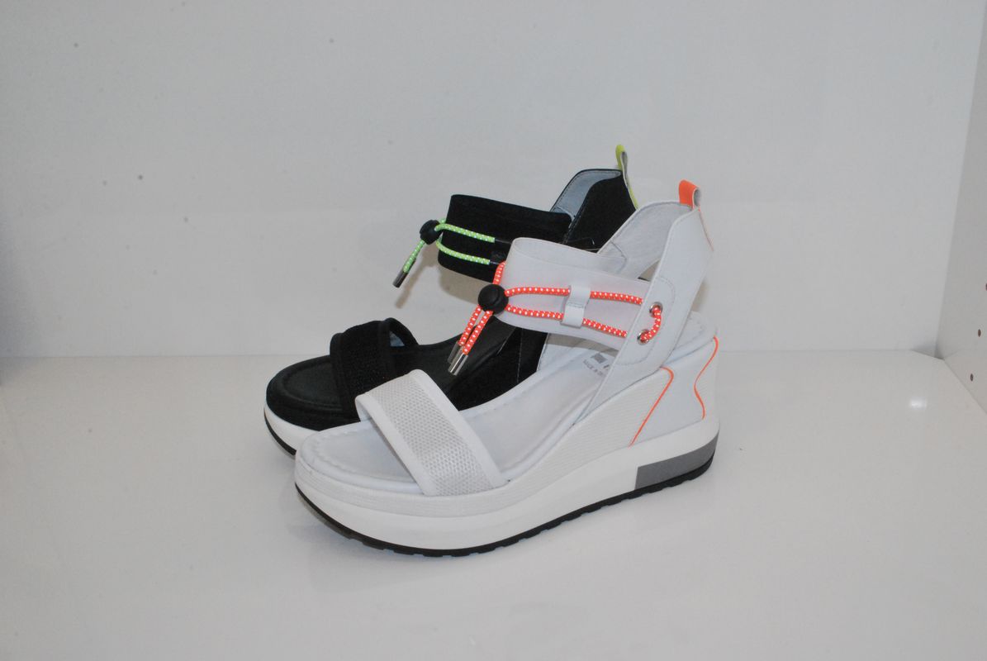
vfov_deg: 37.0
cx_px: 494
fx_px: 988
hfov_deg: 53.1
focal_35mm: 36
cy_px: 330
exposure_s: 1/200
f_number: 20
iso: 1600
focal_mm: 24
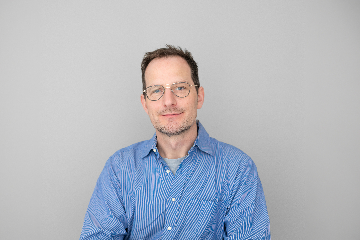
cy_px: 120
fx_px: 500
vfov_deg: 27.0
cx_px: 180
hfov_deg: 39.6
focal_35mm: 50
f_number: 2.5
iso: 400
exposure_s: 1/80
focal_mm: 50
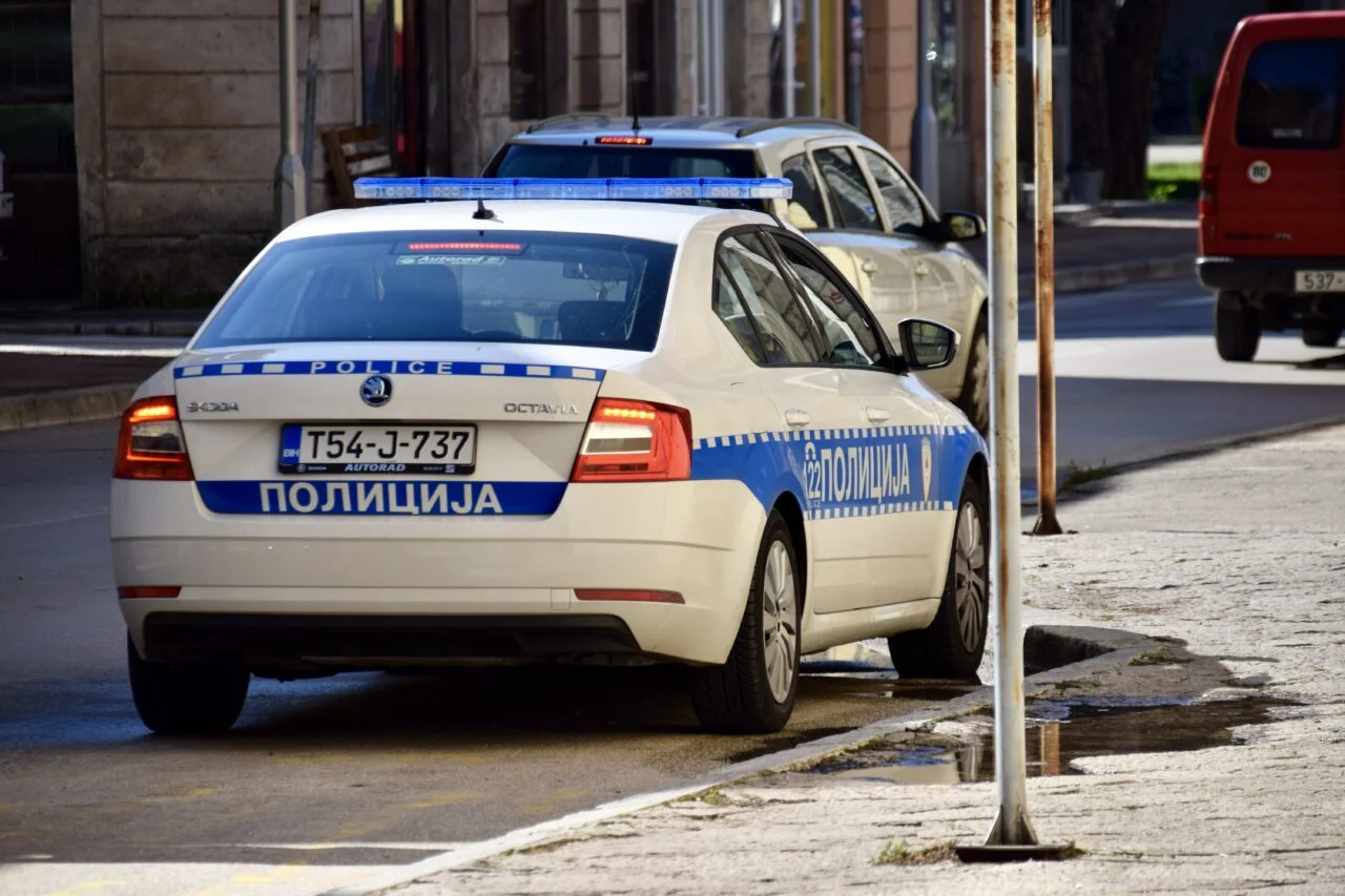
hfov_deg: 6.2
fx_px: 12327
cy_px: 448
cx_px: 672
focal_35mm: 330
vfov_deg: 4.2
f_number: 6.3
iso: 200
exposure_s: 1/640
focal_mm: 220
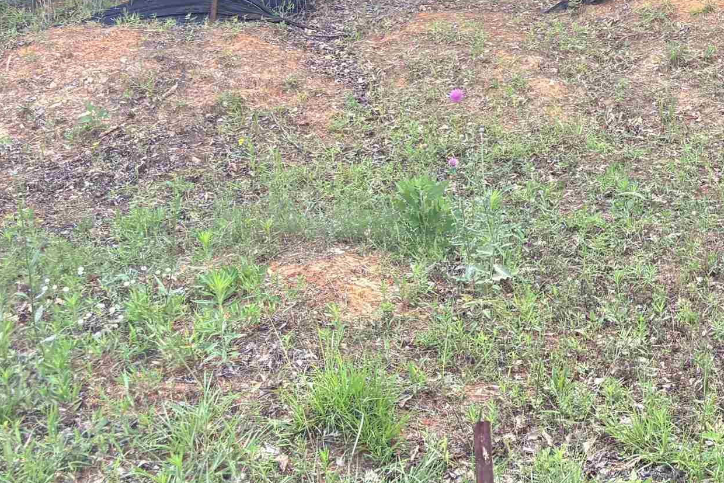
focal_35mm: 67
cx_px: 736
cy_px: -99
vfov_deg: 19.2
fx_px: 1348
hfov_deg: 28.1
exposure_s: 1/500
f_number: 1.6
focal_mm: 5.96
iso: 50
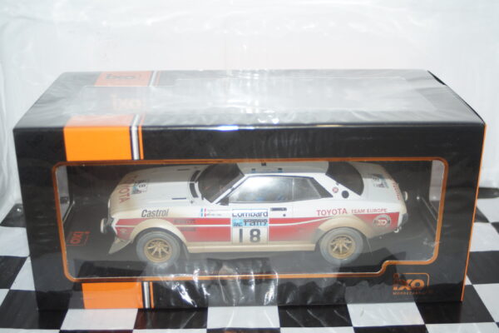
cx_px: 250
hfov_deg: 43.6
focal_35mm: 45
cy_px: 166
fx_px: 624
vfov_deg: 29.9
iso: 400
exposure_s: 1/160
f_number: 4
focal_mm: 30
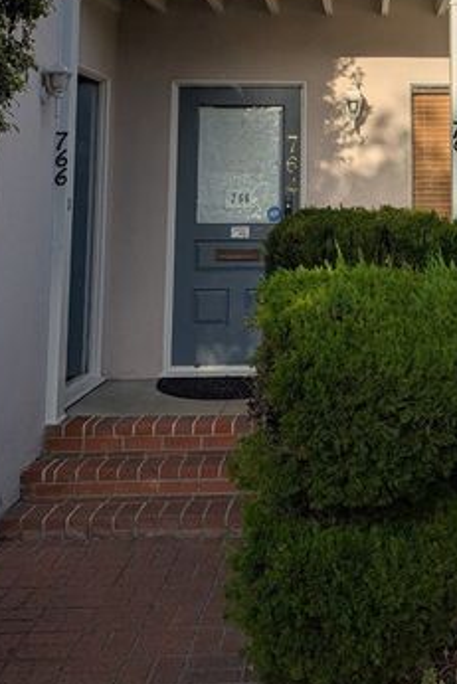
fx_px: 913
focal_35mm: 48
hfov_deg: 27.2
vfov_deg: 38.7
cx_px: 404
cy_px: 89
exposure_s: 1/2463
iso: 47
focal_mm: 6.81
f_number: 1.85
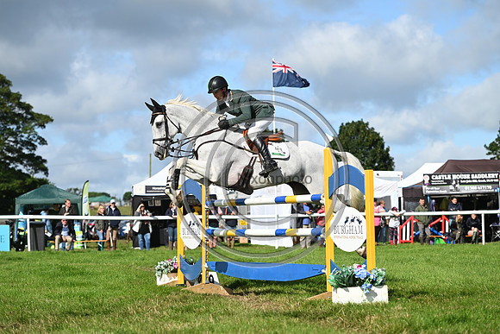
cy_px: 167
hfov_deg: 17.6
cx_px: 250
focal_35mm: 116
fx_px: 1611
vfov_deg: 11.8
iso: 125
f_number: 4
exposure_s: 1/1250
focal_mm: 116
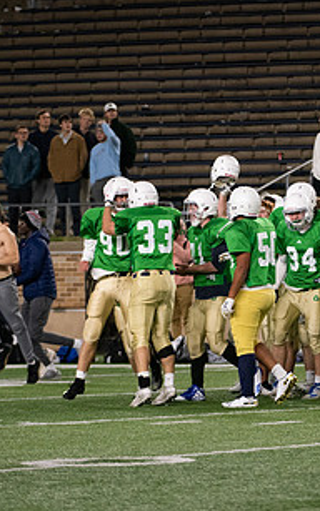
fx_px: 5370
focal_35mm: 385
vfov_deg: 5.5
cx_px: 278
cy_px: 252
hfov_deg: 3.4
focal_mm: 200
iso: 3600
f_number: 4
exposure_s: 1/500
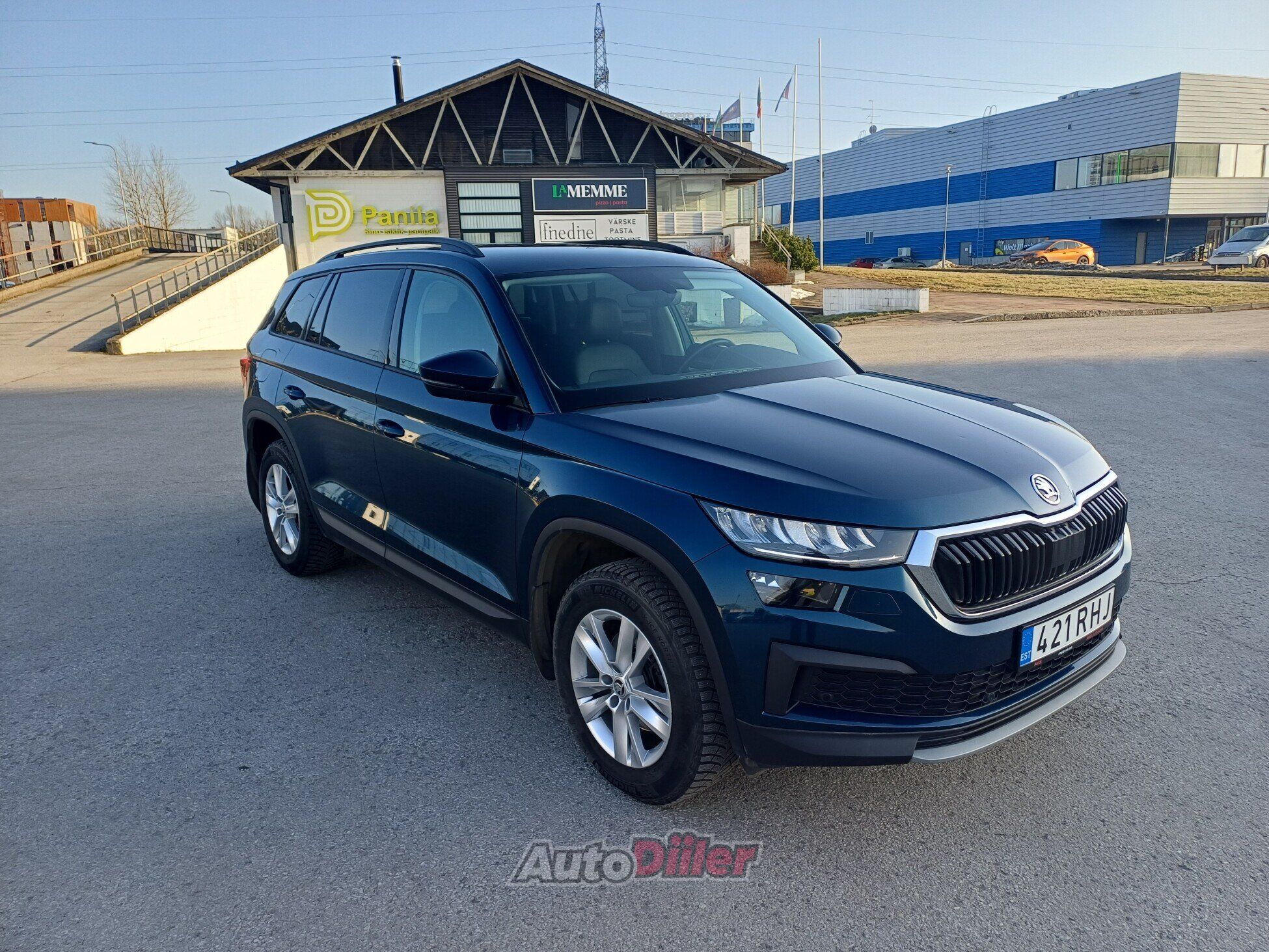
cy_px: 476
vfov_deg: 54.9
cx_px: 634
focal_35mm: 25
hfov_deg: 69.4
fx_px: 917
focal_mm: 4.65
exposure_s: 1/374
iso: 50
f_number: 1.8
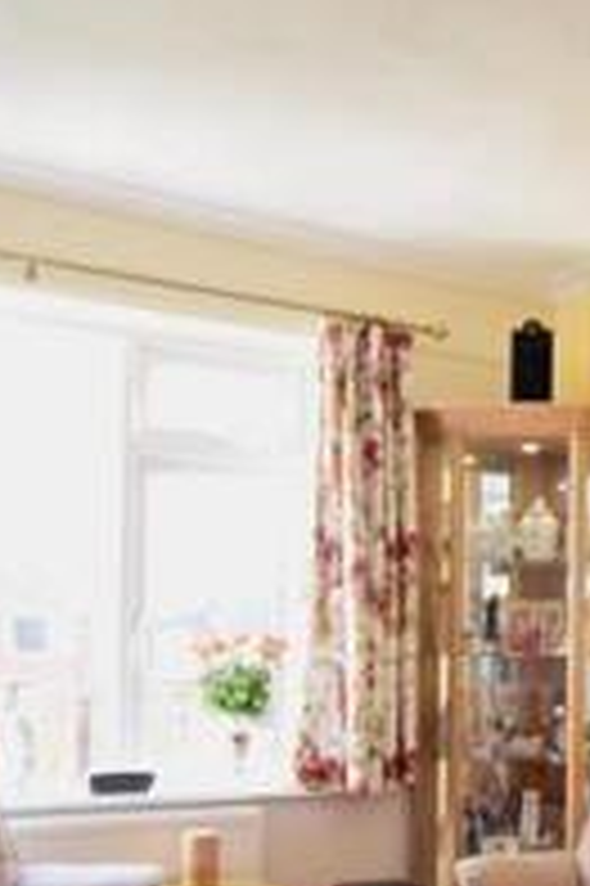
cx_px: 703
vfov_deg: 38.8
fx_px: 1231
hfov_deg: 24.5
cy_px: 645
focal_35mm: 50
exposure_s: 1/50
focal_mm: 10
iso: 400
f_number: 5.6
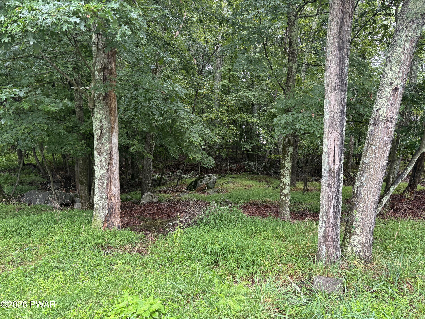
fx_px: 319
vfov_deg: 53.1
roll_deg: +2.0
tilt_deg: -3.8
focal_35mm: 26
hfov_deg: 67.3
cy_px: 160
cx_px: 212
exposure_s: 1/60
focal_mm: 5.96
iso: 160
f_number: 1.6
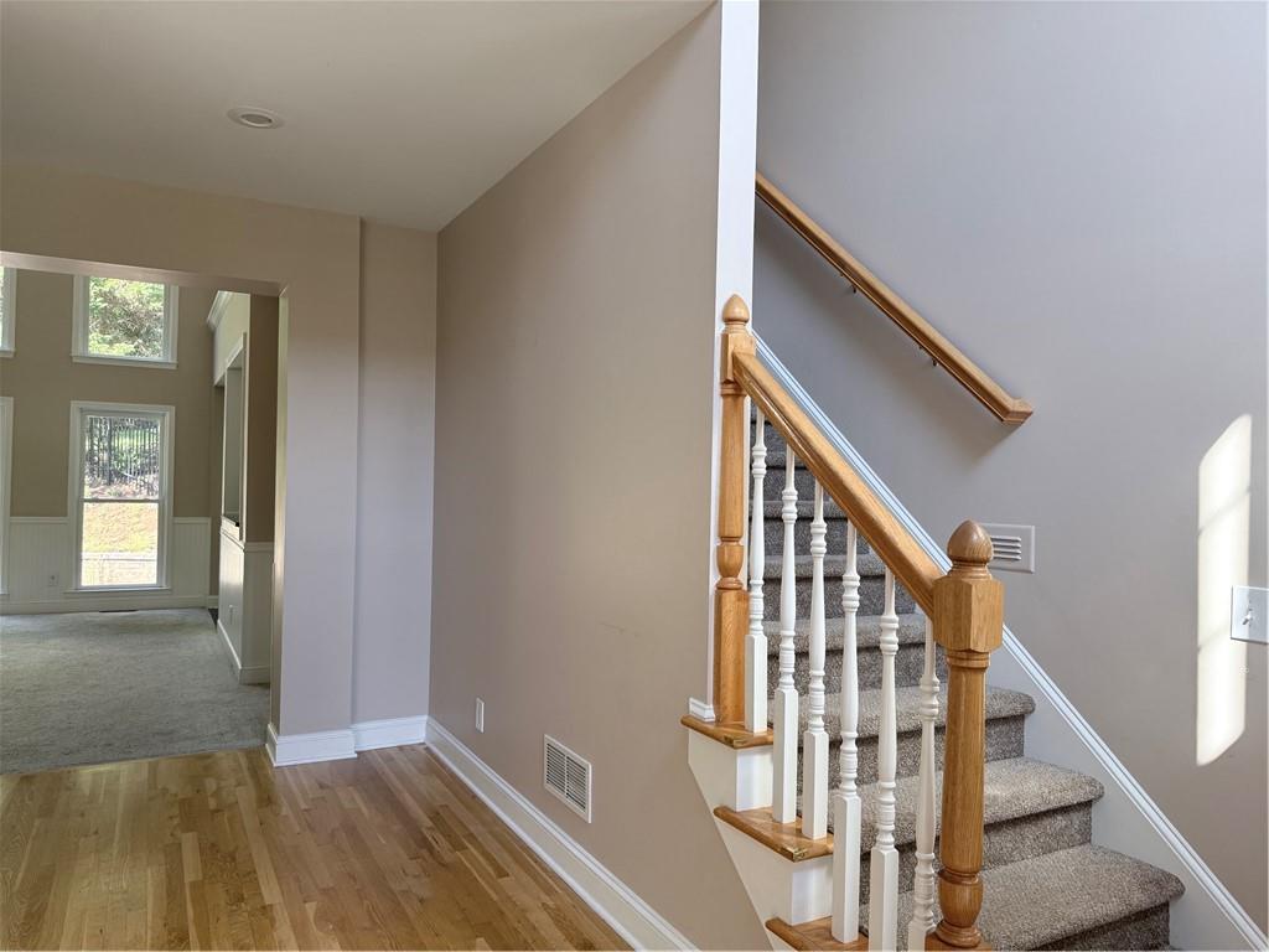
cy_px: 476
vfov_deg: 56.8
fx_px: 880
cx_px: 634
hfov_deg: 71.6
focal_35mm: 24
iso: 160
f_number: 1.78
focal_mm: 6.76
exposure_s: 1/240
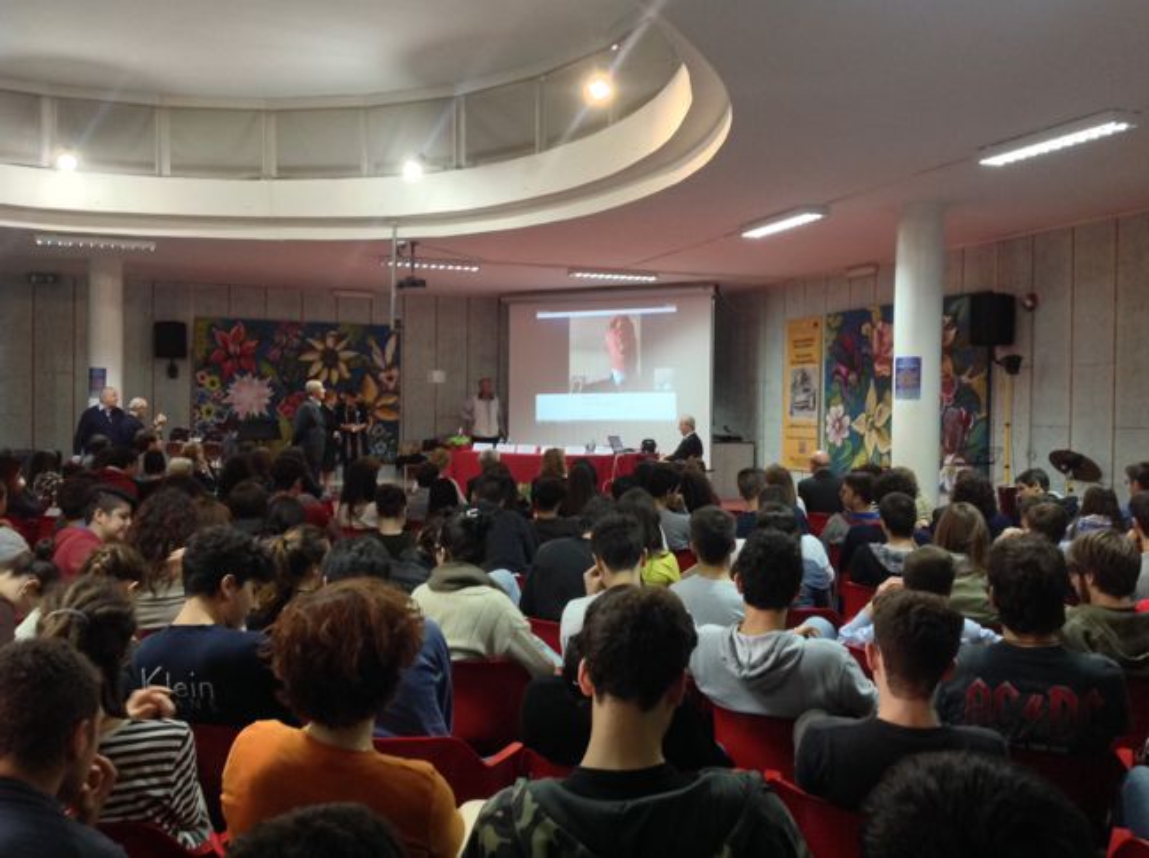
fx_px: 1160
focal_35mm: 35
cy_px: 429
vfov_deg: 40.6
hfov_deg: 52.7
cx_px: 574
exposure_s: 1/17
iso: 320
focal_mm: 4.28
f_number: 2.4
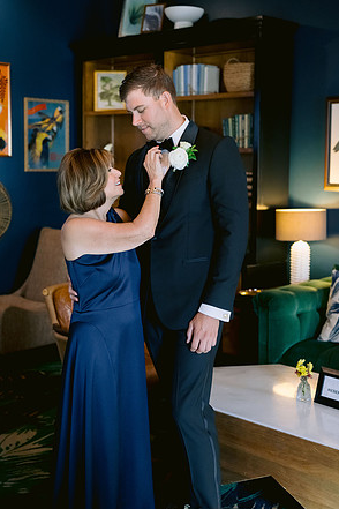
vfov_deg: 38.9
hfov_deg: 26.5
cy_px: 250
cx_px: 170
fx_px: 720
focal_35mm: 51
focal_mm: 50
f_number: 2.5
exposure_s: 1/200
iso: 3200
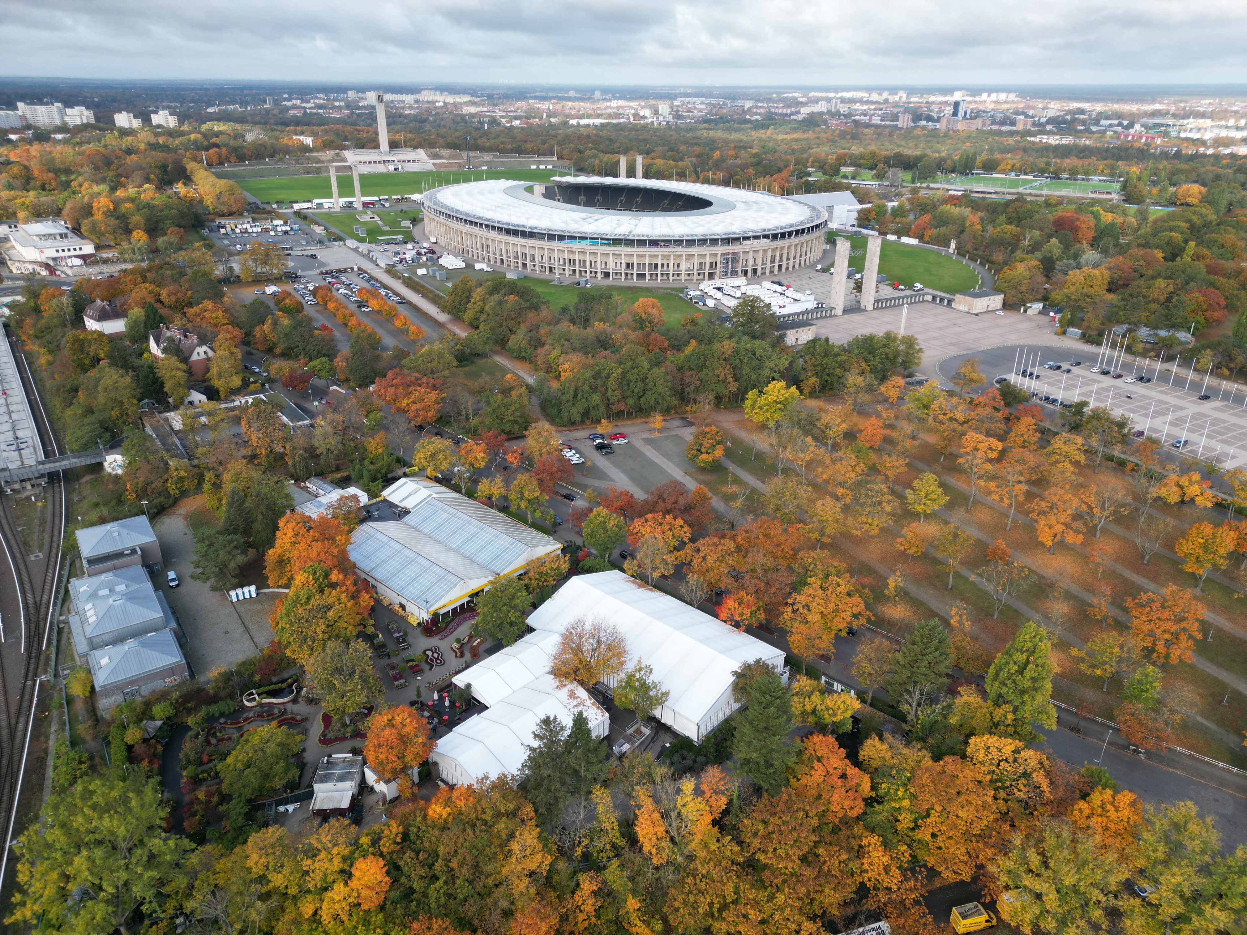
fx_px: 865
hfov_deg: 71.6
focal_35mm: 24
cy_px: 468
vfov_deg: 56.8
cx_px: 624
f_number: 1.7
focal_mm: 6.72
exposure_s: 1/1000
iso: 200
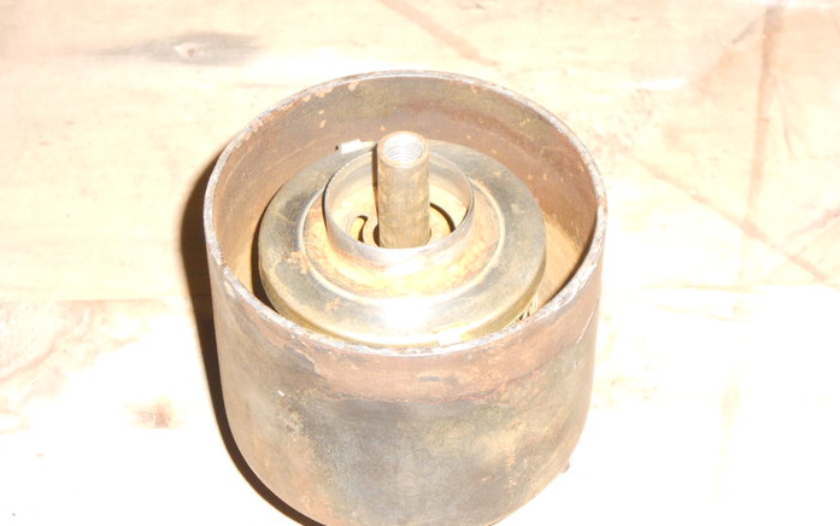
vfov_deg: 13.2
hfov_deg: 21.0
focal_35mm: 99
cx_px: 419
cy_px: 261
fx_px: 2267
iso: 500
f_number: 4.6
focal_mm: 16.5
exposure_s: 1/60
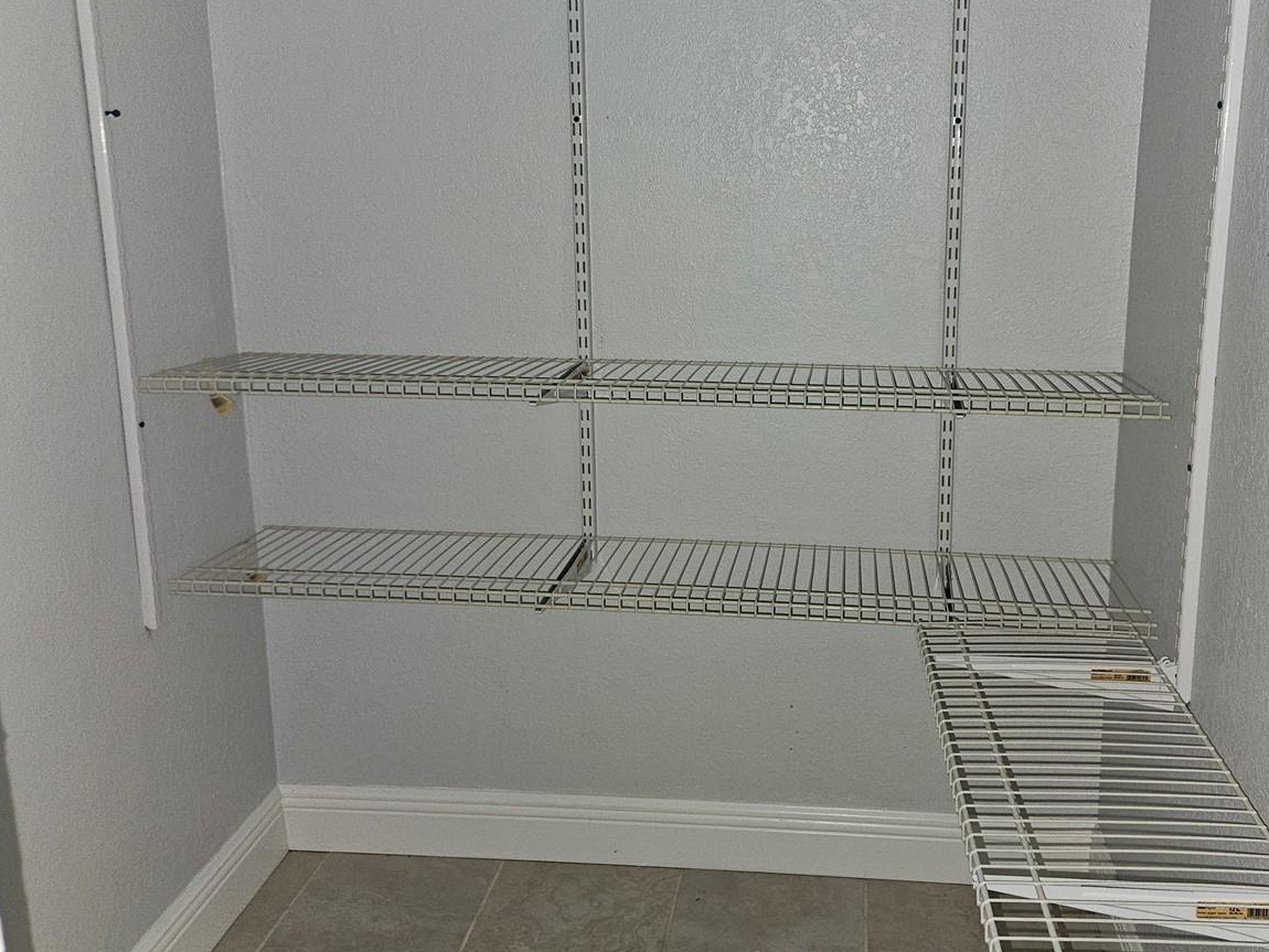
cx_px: 732
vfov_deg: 44.1
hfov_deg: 56.6
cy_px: 419
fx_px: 1173
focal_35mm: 32
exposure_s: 1/24
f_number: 1.8
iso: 100
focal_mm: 5.4
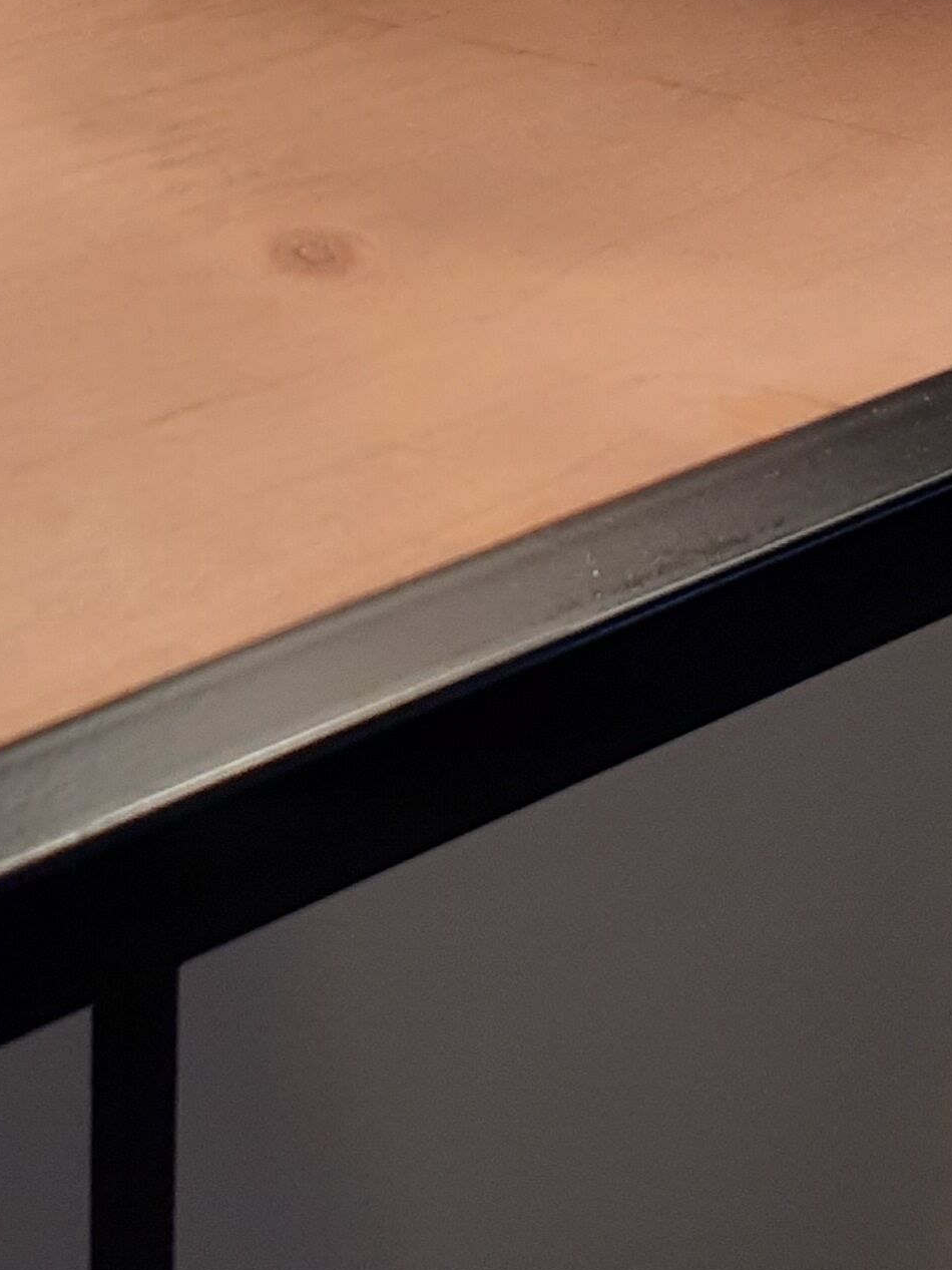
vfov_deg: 20.9
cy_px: -216
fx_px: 3227
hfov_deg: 16.5
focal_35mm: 88
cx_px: 80
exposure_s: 1/100
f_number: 1.9
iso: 40
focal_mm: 3.6
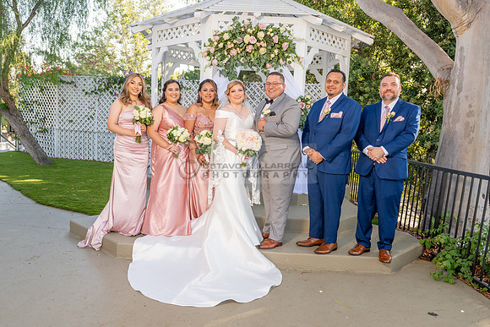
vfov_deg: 44.5
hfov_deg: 62.8
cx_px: 211
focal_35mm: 29
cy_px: 166
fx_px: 400
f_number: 4.5
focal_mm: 24
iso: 250
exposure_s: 1/200
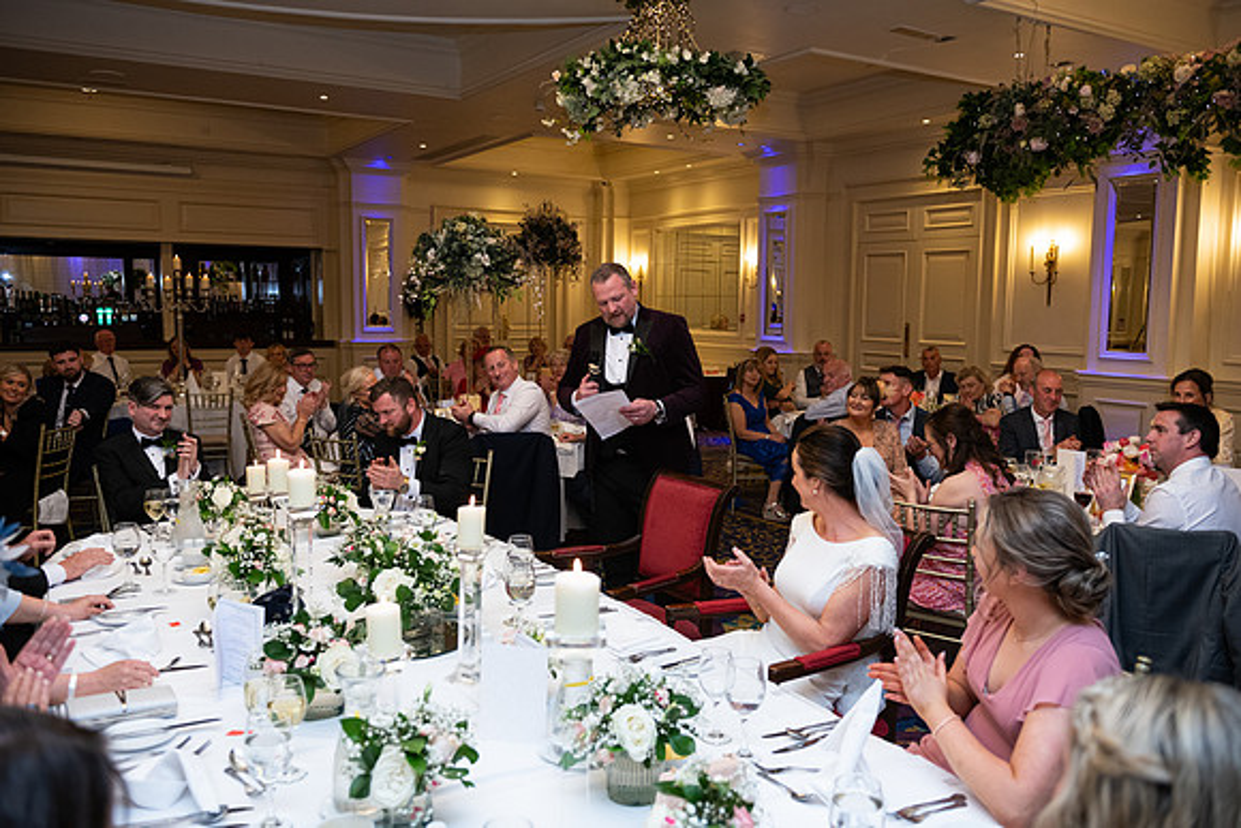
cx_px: 620
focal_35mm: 29
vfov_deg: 45.0
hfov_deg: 63.6
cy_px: 414
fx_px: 1000
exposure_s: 1/160
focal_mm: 29
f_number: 3.5
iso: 800
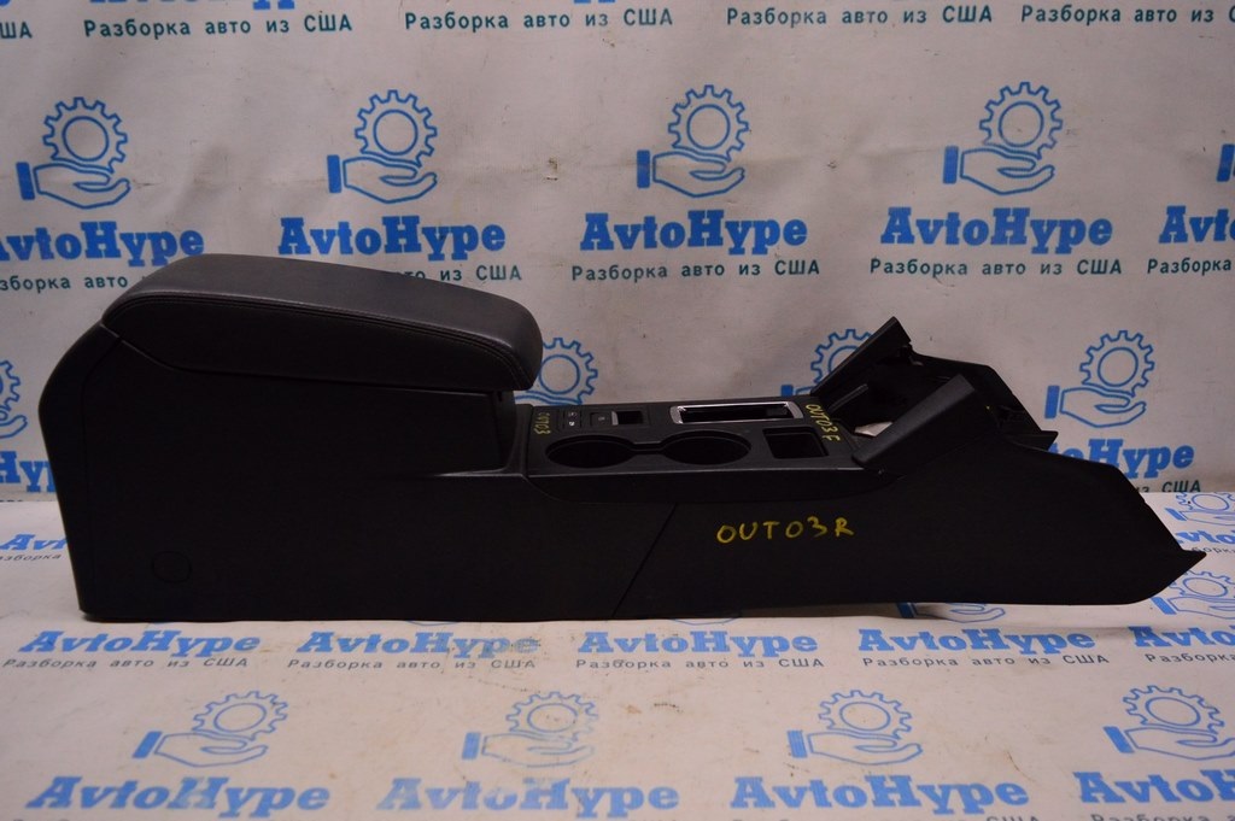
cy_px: 410
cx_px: 618
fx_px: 1080
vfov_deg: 41.6
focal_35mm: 32
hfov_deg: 59.5
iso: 1600
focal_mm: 21
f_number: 4
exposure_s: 1/400
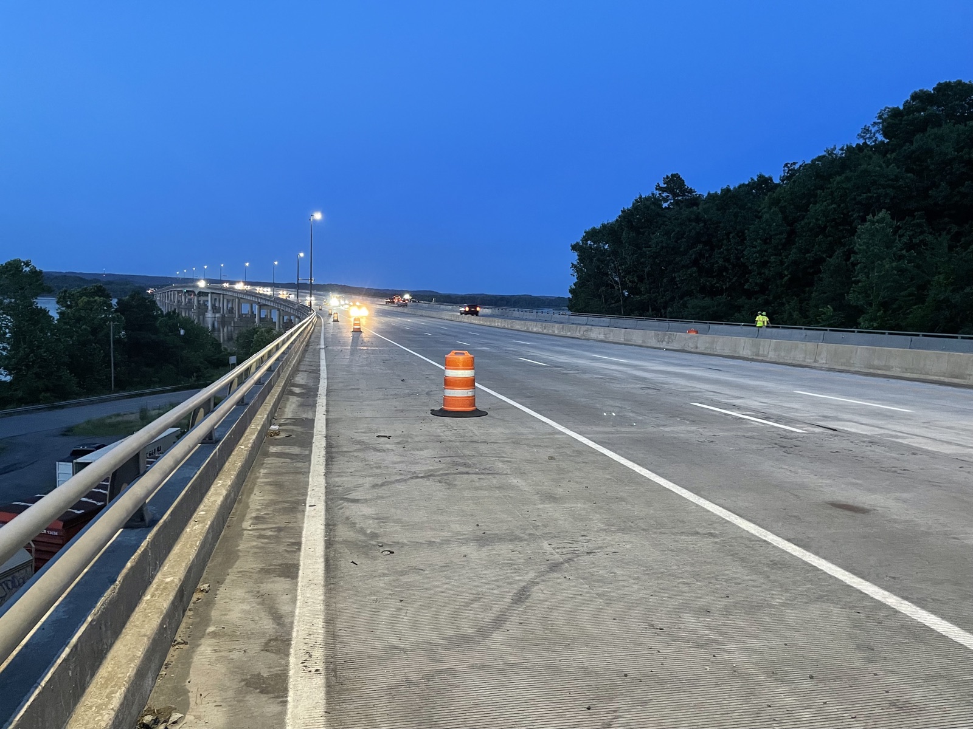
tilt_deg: -4.4
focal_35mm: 26
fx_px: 731
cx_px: 486
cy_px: 364
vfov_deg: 53.1
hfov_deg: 67.3
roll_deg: -2.5
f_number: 1.6
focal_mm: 4.2
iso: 640
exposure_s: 1/33
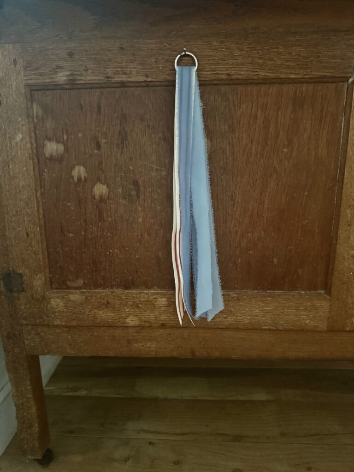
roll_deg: +0.9
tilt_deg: -14.3
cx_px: 177
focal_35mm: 24
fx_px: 327
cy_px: 236
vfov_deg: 71.6
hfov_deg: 56.8
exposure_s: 1/30
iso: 1600
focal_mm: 6.76
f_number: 1.78
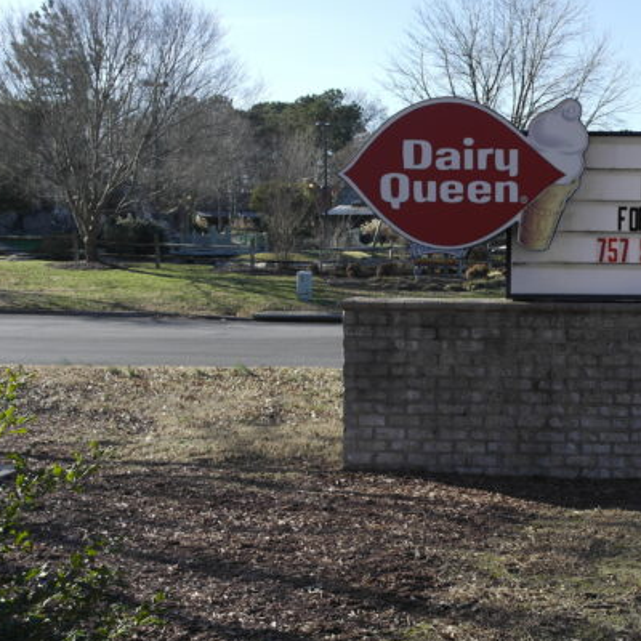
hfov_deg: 33.1
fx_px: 1027
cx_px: 564
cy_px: 343
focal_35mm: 49
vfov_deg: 34.7
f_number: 5.6
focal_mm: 20
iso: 100
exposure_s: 1/250
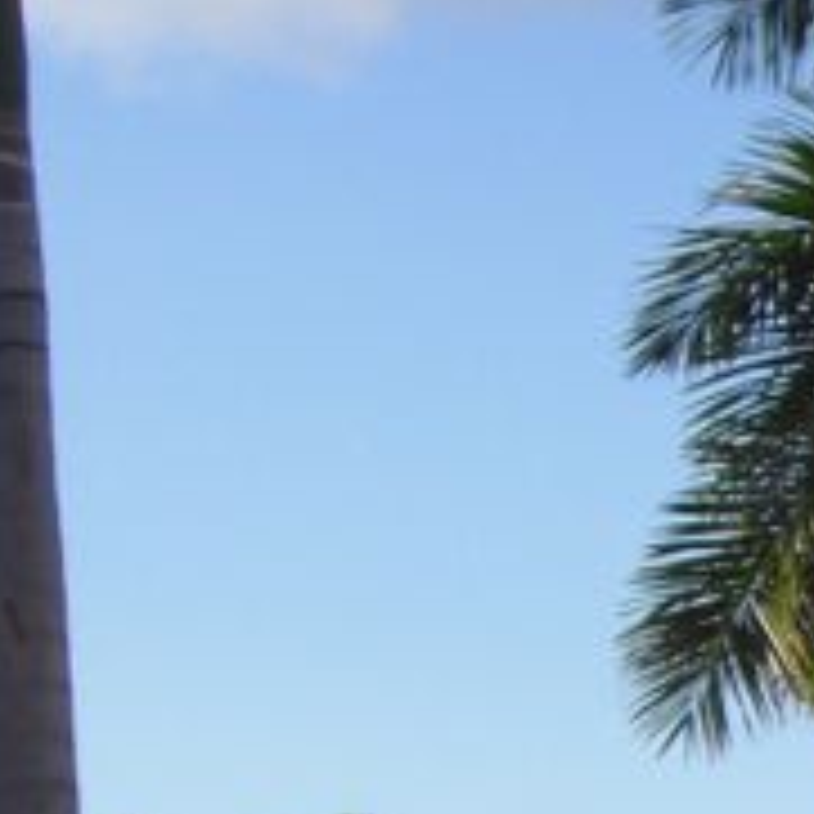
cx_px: 2105
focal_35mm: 190
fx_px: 5055
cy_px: 994
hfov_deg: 8.3
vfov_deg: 9.1
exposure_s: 1/500
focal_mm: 6.2
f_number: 2.7
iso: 64
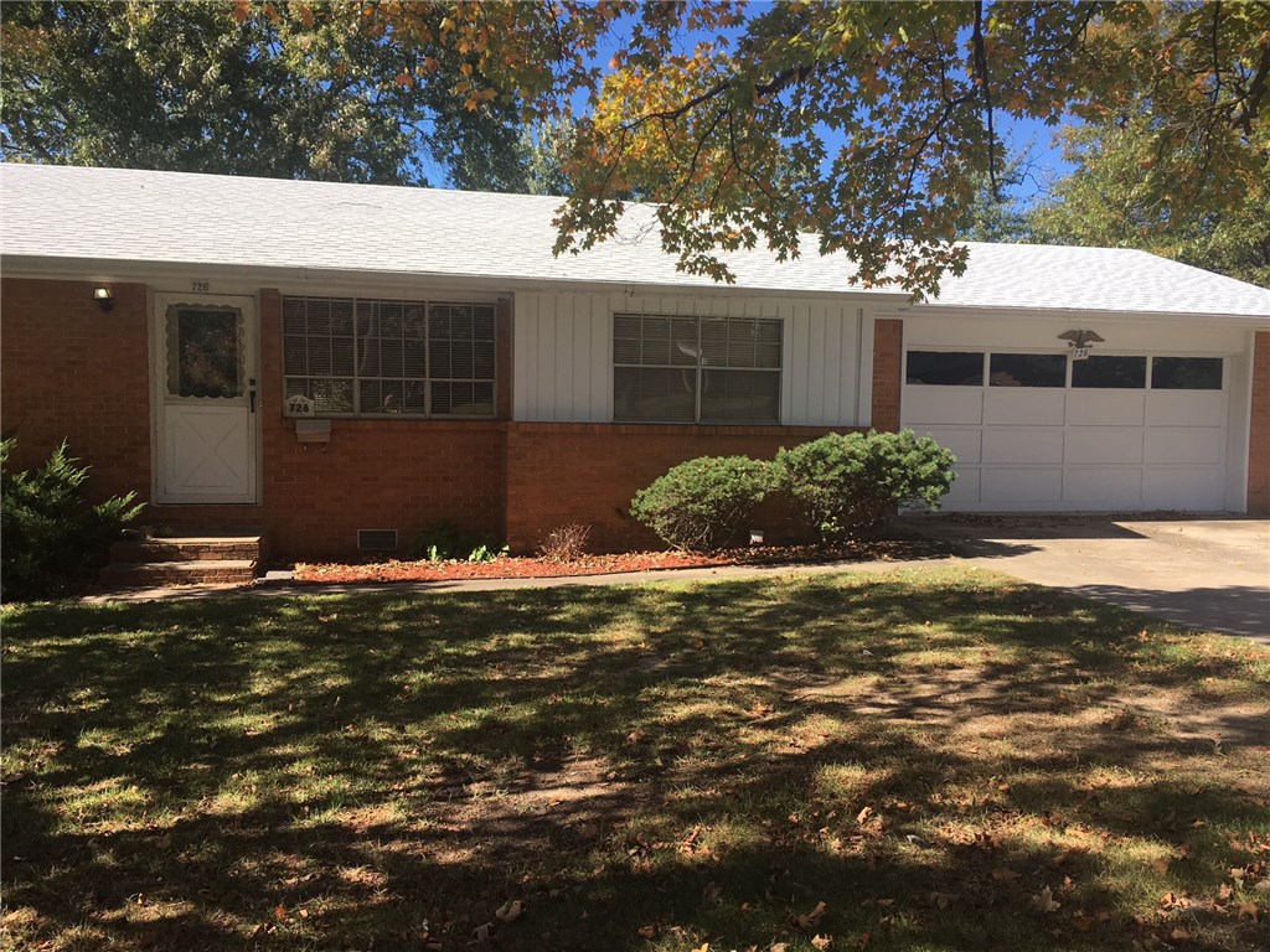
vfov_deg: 48.2
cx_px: 635
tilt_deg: -6.4
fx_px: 1064
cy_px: 476
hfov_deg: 61.7
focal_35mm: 29
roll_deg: -1.5
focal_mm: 4.15
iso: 25
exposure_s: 1/625
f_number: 2.2
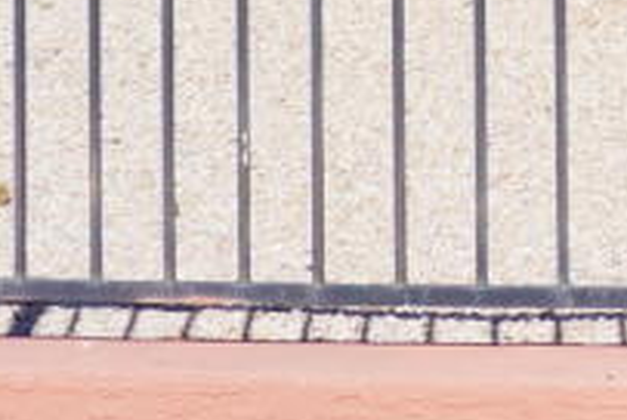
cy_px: -716
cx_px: 1464
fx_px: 3262
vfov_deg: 6.8
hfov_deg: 9.8
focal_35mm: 187
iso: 100
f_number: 13
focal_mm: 22
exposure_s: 1/100
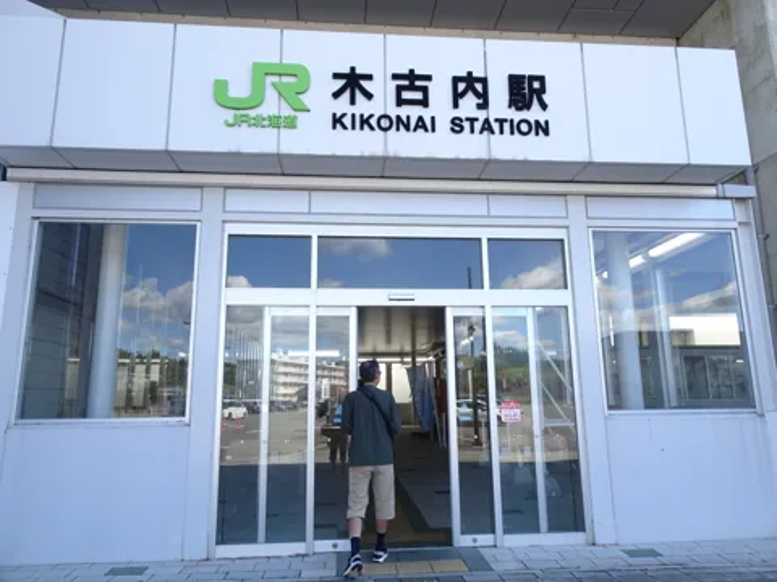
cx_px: 388
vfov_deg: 56.8
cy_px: 291
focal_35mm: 24
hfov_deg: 71.6
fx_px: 539
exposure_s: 1/100
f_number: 4.5
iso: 80
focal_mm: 4.1
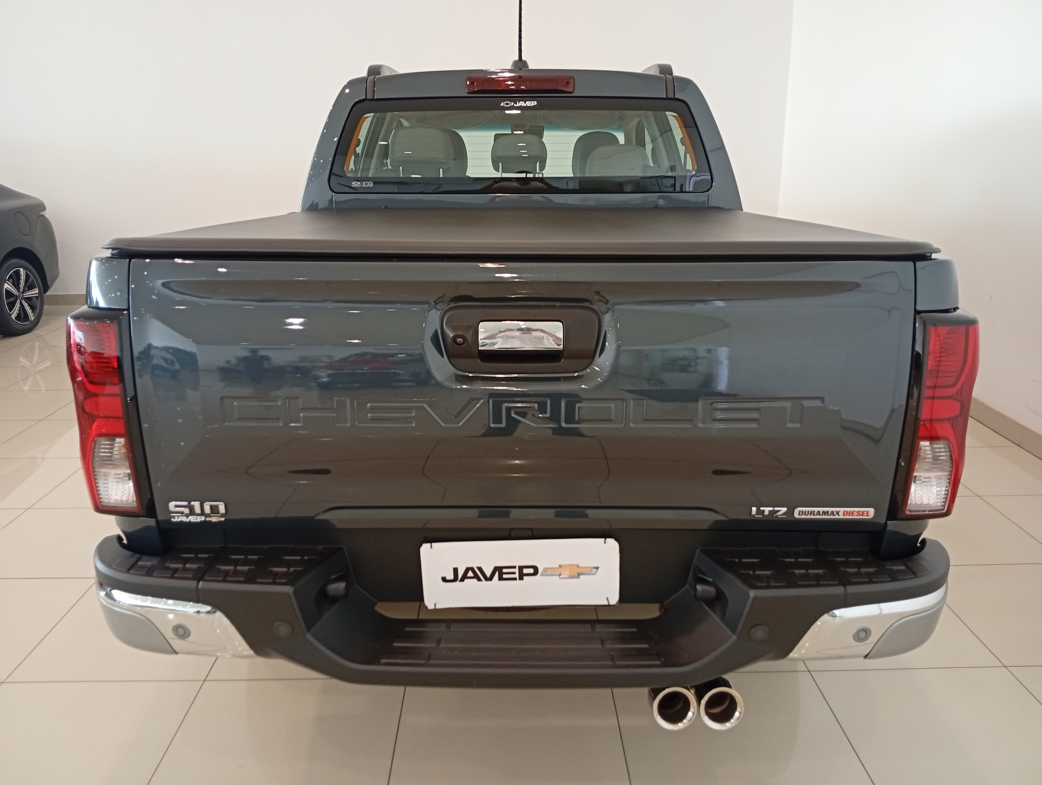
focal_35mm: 27
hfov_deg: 65.2
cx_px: 521
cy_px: 392
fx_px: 814
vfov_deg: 51.5
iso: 187
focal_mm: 3.98
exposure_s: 1/40
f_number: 1.8
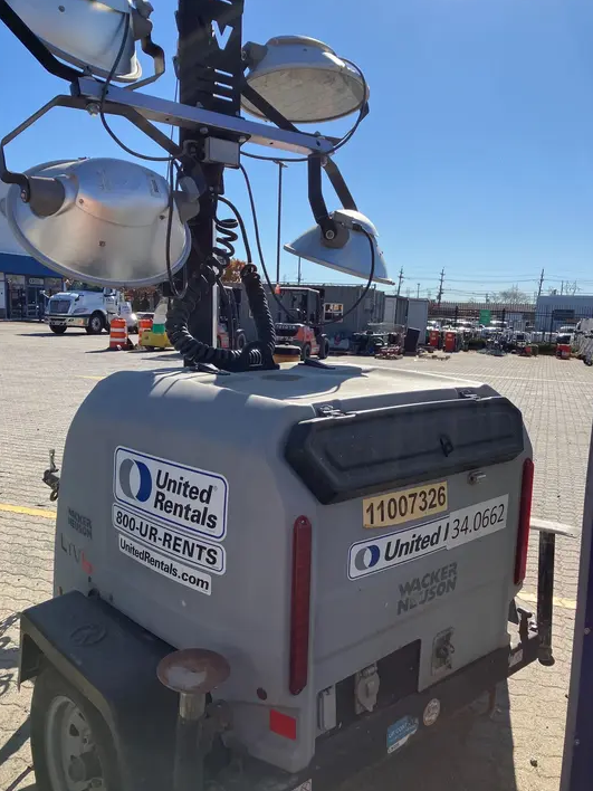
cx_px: 293
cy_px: 397
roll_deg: -2.4
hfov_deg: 48.2
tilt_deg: -6.8
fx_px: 662
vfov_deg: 61.7
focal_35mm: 29
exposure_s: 1/2114
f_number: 1.8
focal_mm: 3.99
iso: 32
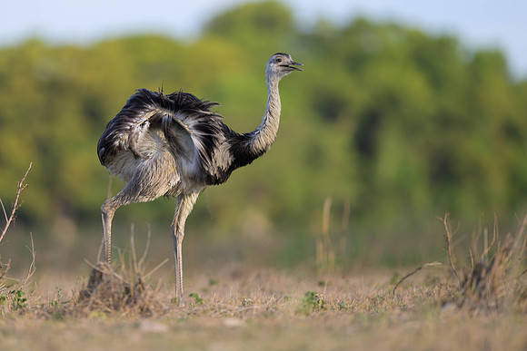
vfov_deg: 2.5
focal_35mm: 544
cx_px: 169
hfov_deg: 3.8
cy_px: 161
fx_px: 7962
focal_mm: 400
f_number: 2.8
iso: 280
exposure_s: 1/2500
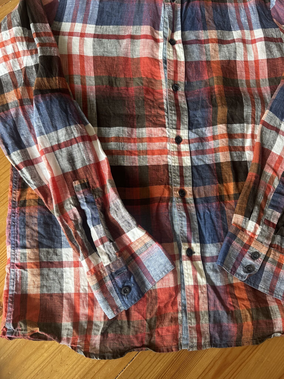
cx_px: 142
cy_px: 190
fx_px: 263
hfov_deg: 56.8
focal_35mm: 24
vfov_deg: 71.6
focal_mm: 6.86
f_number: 1.78
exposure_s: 1/120
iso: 160
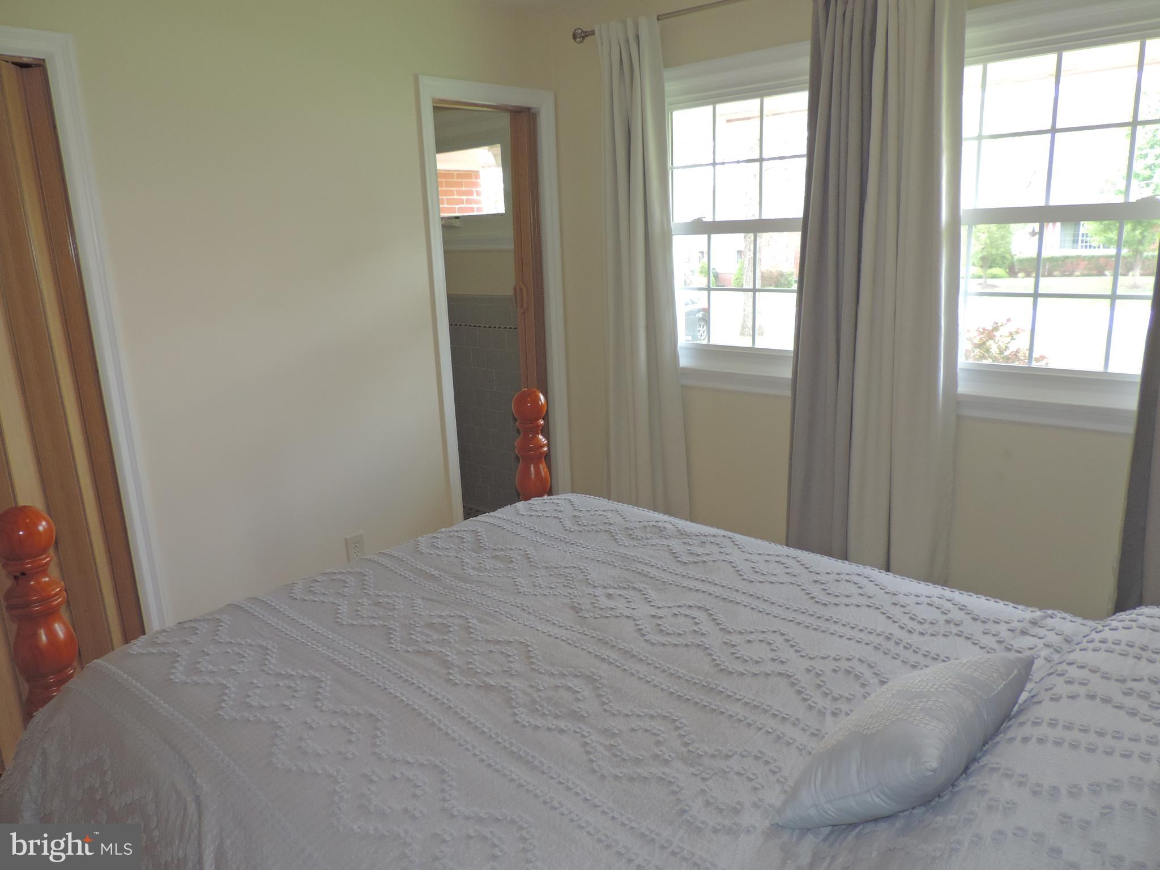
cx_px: 580
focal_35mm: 24
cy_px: 435
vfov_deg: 56.8
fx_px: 804
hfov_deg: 71.6
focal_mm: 4.3
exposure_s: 1/40
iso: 220
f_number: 3
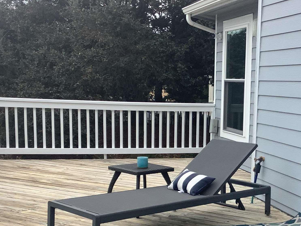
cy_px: 178
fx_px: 557
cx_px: 240
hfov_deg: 29.6
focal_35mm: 64
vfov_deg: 22.6
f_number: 2.4
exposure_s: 1/458
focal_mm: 3.3
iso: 25
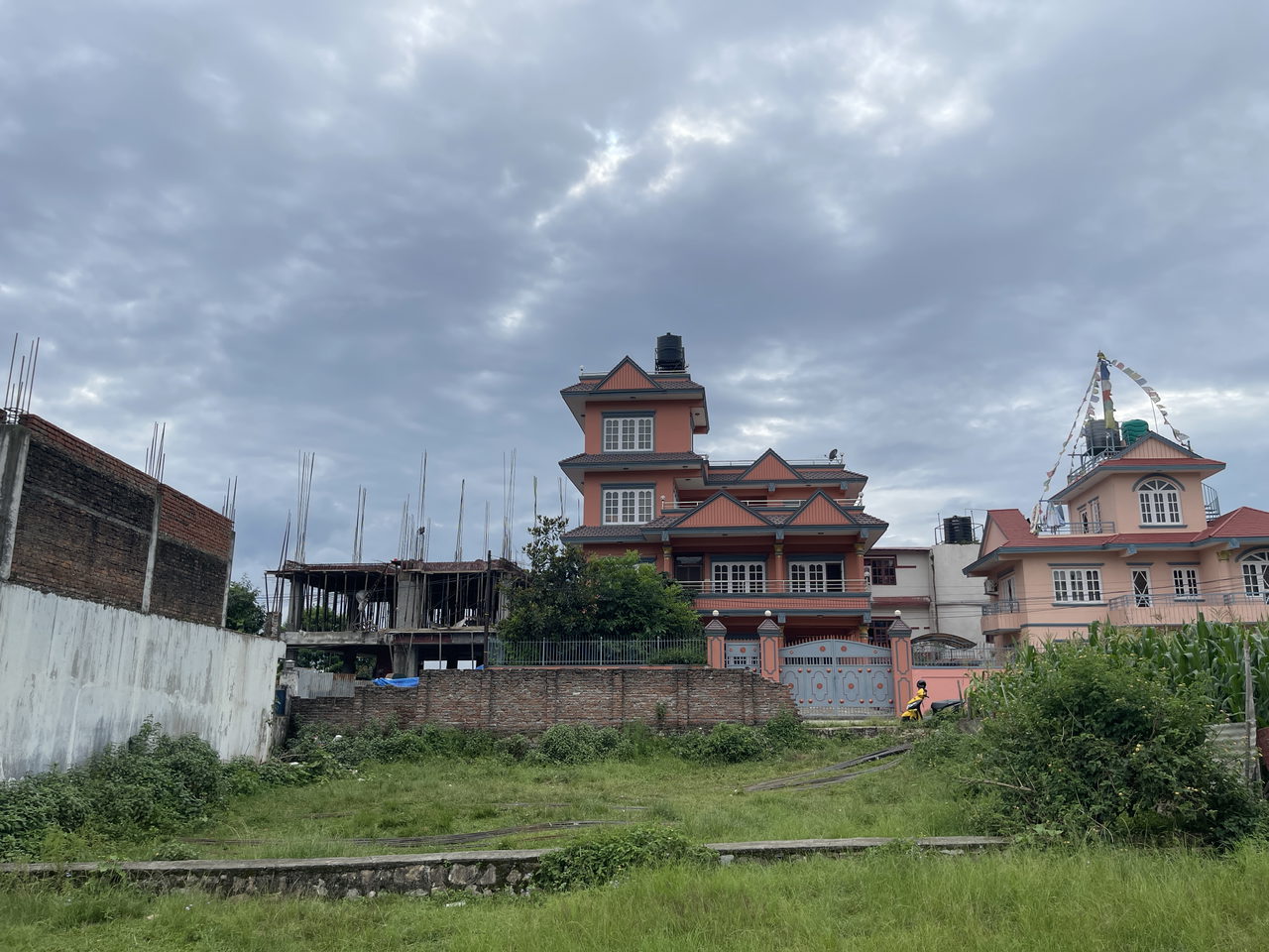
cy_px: 476
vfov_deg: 54.9
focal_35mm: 25
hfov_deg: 69.4
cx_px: 634
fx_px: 916
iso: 32
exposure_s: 1/2924
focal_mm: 5.1
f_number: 1.6
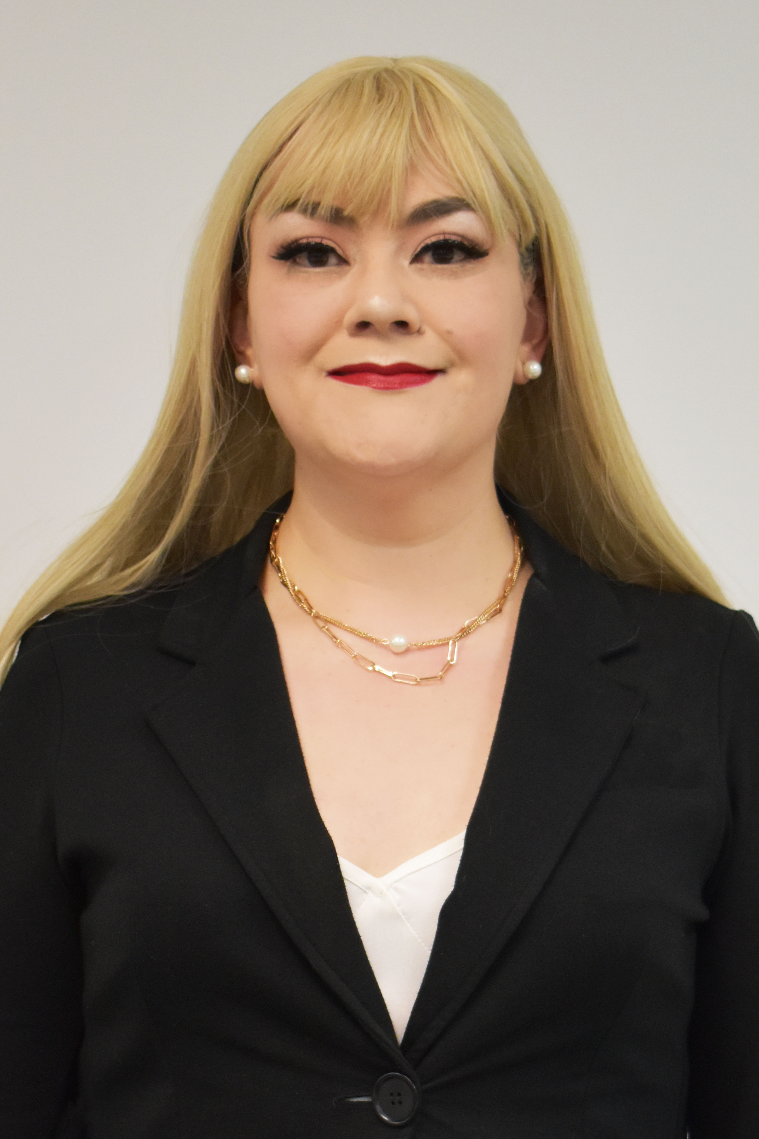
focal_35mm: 60
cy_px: 570
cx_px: 380
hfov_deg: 22.6
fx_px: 1897
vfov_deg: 33.4
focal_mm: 40
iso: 1100
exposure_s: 1/30
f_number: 4.8
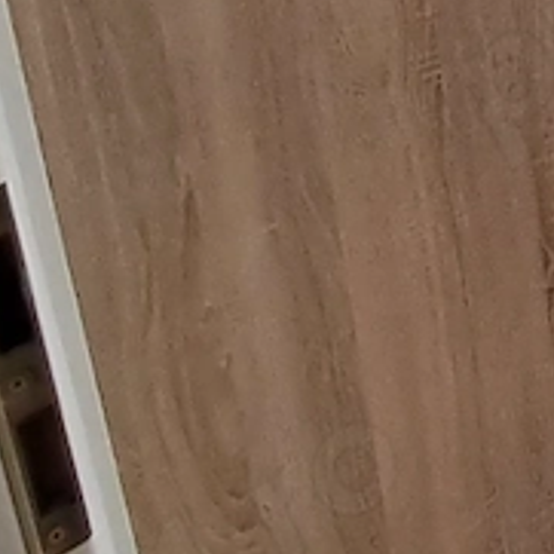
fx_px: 1412
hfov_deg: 16.4
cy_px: -61
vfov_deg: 21.1
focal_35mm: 78
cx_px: 1142
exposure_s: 1/100
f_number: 2.2
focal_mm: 1.64
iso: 64
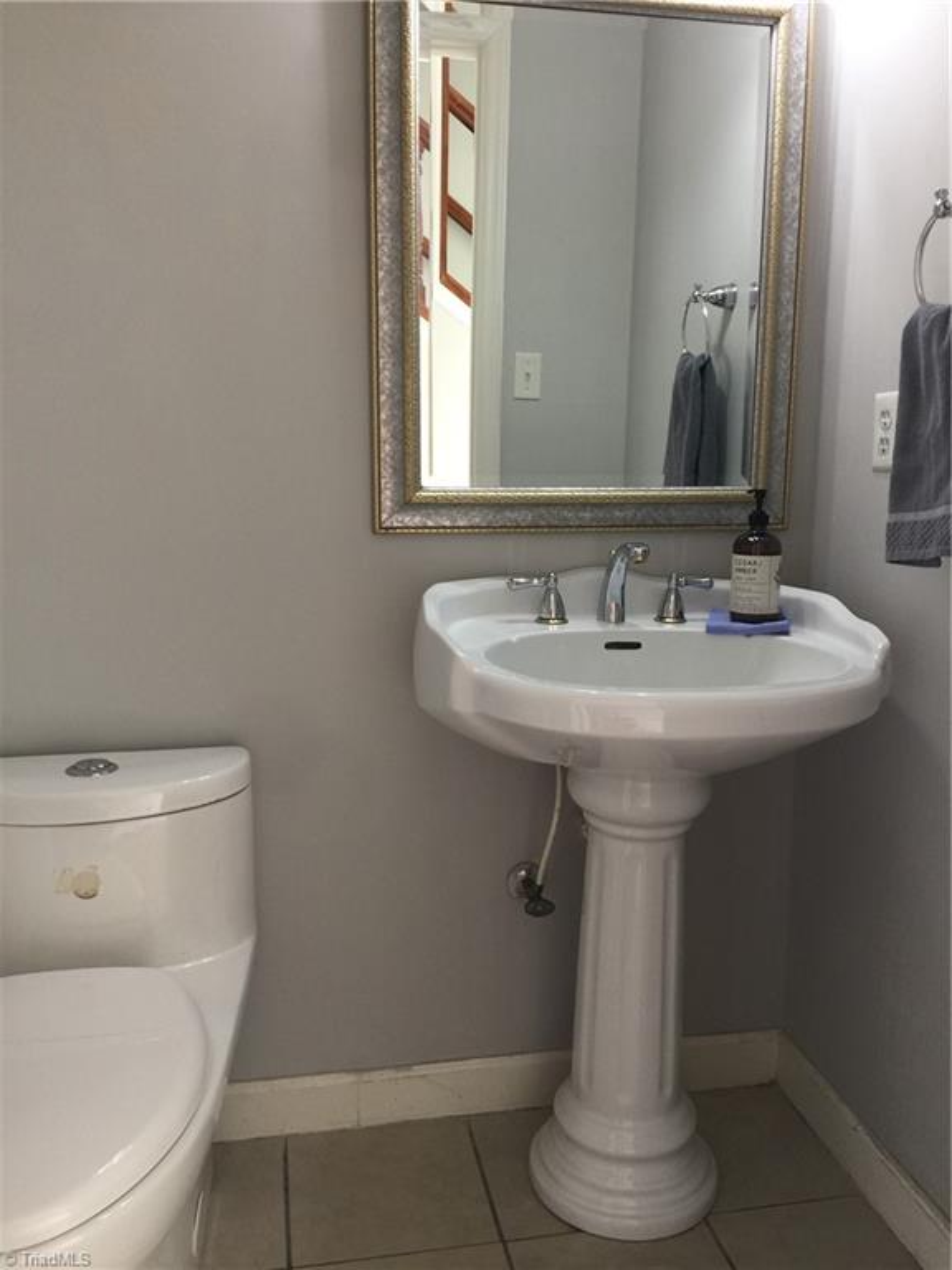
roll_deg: -0.6
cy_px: 635
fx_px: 1063
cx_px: 476
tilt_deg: -8.1
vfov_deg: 61.7
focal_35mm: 29
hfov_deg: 48.2
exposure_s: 1/30
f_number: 2.2
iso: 40
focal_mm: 4.15
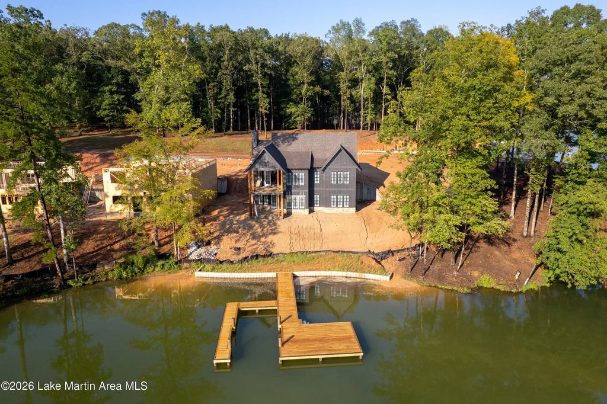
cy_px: 202
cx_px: 304
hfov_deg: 78.6
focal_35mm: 22
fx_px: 371
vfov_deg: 57.2
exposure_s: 1/1000
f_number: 2.8
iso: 120
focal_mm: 8.38
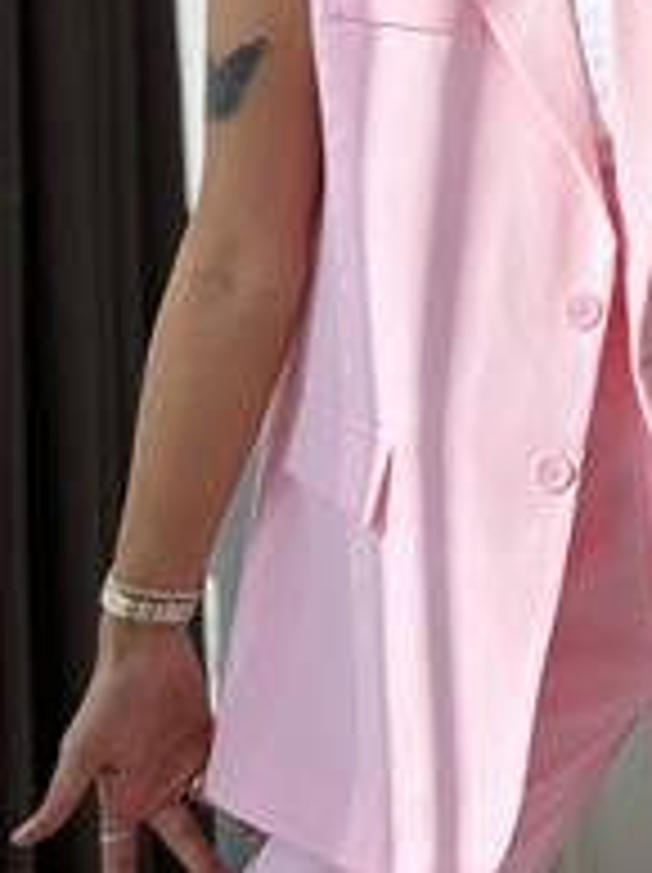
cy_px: 25
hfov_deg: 20.1
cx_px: 886
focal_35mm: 66
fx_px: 1661
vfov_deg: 27.9
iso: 80
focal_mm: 6.76
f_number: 1.78
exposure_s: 1/780
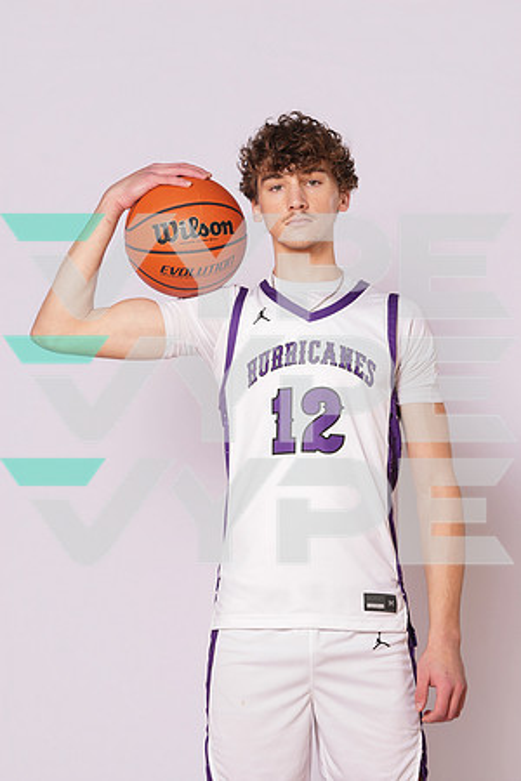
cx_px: 260
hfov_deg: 9.6
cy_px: 390
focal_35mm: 143
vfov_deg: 14.3
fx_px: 3104
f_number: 7.1
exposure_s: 1/200
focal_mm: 143
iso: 200
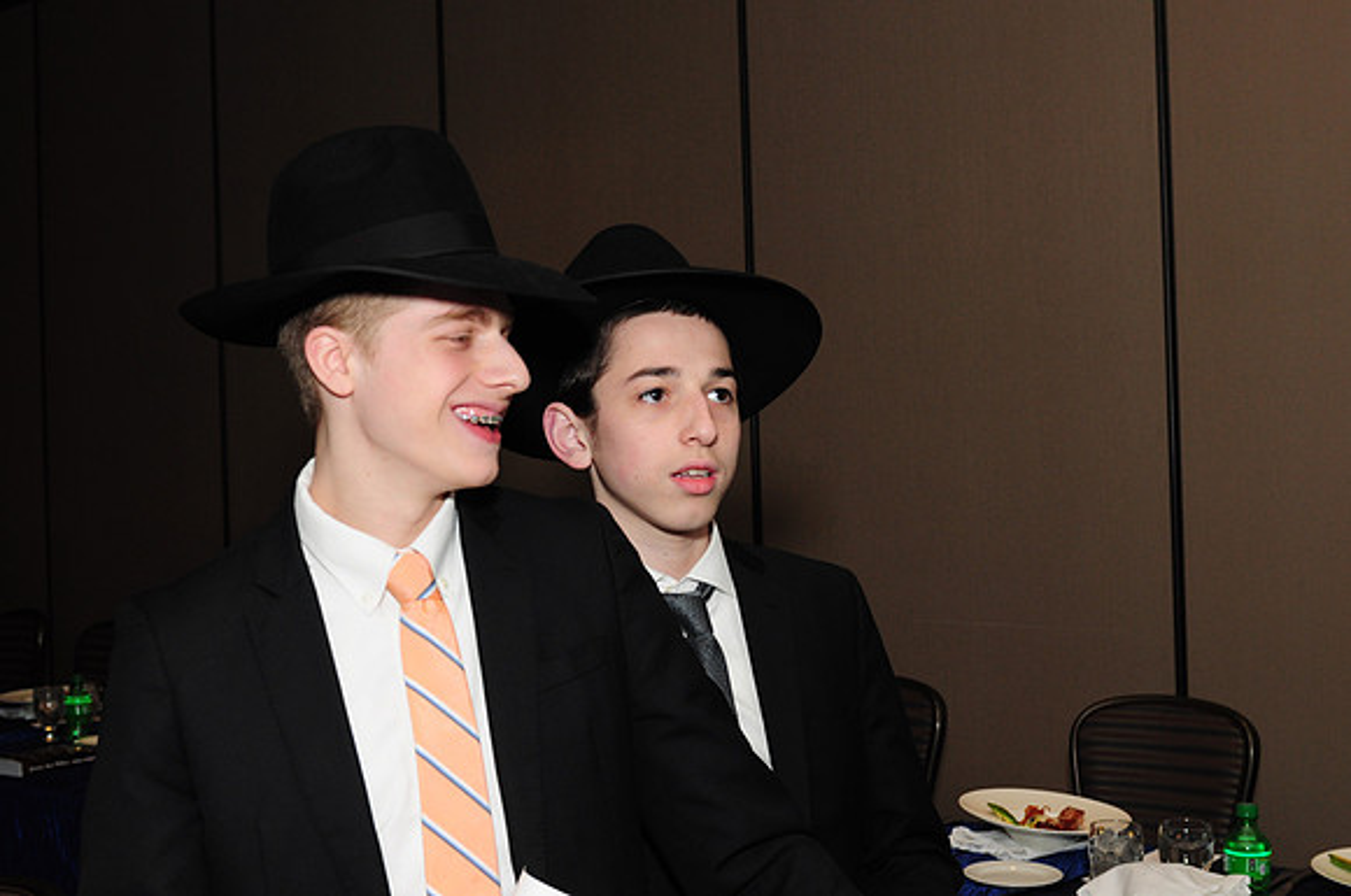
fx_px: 1799
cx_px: 676
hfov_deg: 41.2
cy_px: 448
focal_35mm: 48
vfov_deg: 28.0
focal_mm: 32
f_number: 5
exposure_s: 1/60
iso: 500
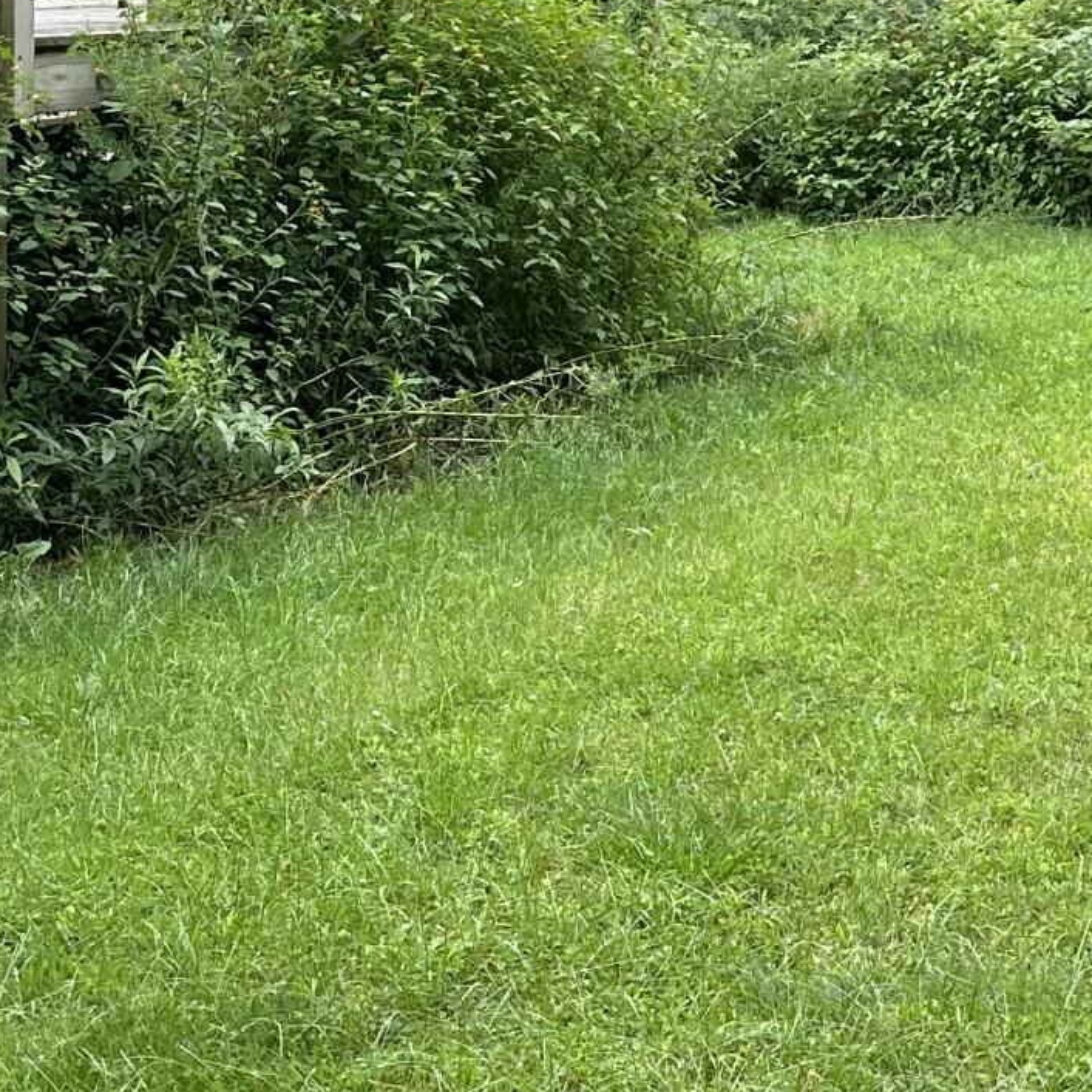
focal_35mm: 90
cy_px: 187
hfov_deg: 19.1
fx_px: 3212
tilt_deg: -4.3
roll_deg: -0.7
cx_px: 851
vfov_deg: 19.1
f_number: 1.78
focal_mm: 6.86
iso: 80
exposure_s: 1/570
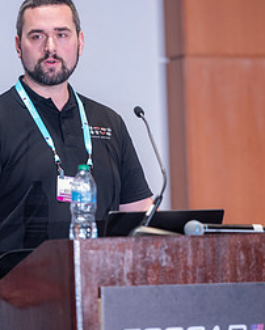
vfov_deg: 8.5
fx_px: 2213
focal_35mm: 226
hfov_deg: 6.9
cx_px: 96
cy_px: 178
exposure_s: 1/200
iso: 1600
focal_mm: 135
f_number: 1.8
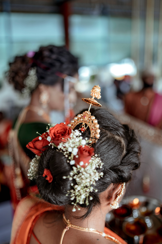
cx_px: 81
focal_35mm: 35
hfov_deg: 37.9
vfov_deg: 54.4
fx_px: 236
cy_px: 122
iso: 320
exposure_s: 1/640
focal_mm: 35
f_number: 1.4
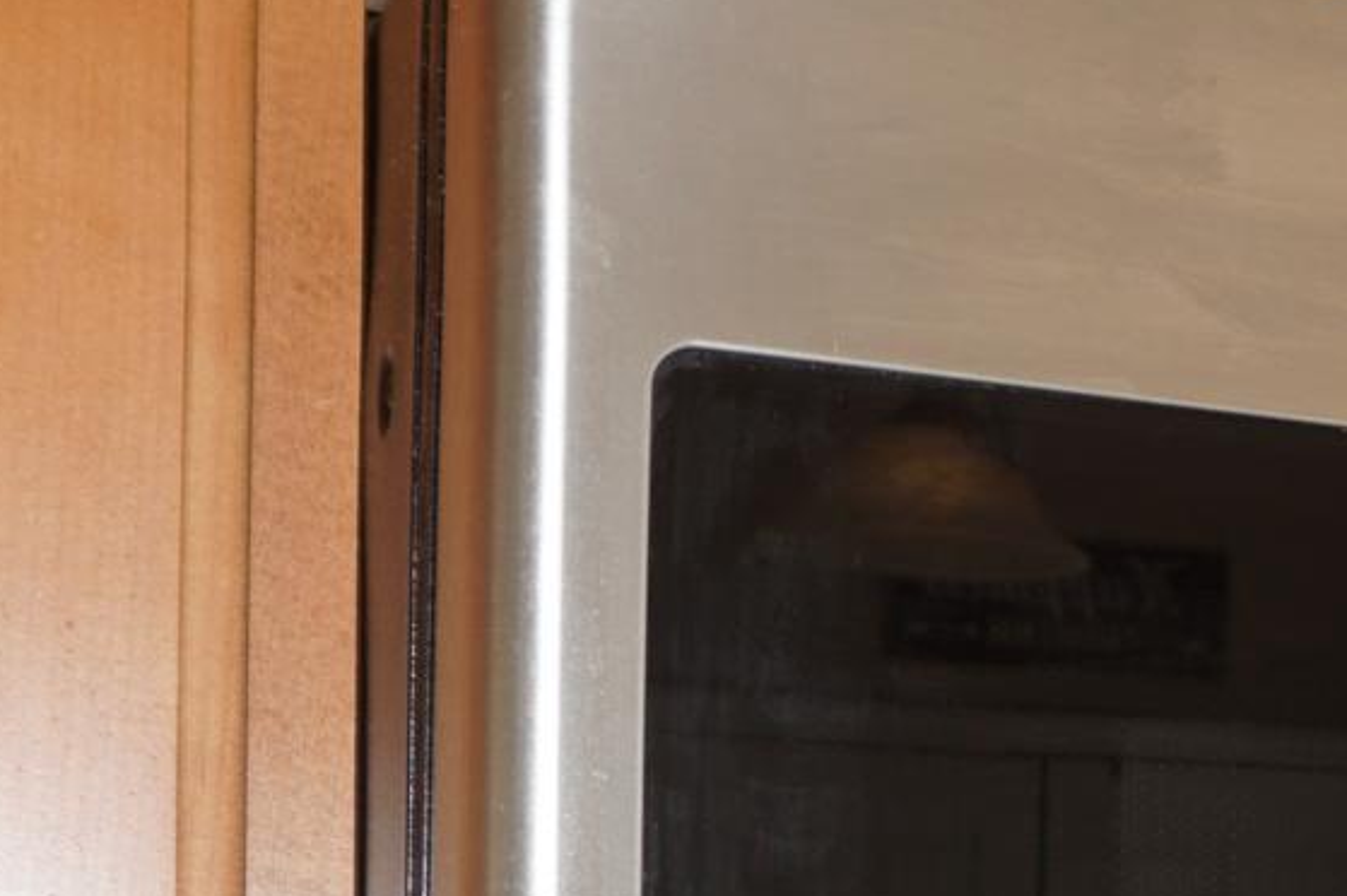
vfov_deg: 15.0
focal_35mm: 88
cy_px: 1090
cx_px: 1757
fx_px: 3291
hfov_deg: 21.0
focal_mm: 16
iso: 200
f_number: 4
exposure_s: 1/160
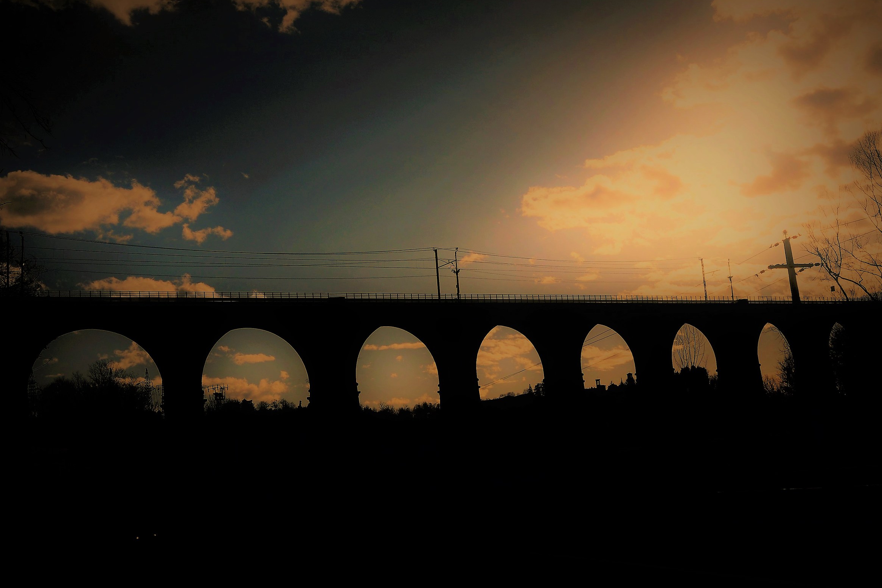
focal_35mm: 37
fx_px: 906
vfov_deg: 35.9
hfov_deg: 51.9
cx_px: 442
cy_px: 299
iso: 200
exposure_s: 1/640
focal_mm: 24
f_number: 11
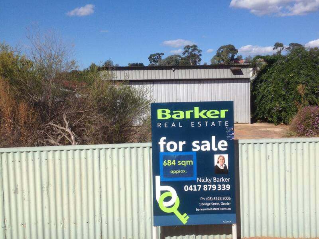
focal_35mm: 35
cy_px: 120
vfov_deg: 40.7
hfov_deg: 52.6
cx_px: 160
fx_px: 323
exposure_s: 1/3067
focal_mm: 4.28
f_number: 2.4
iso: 50
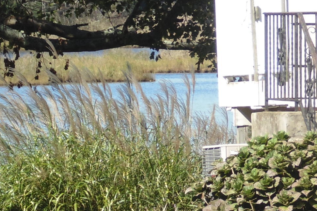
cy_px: 118
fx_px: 6676
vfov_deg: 1.8
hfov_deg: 2.7
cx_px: -35
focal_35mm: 758
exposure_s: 1/200
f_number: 5.6
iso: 80
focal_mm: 42.3
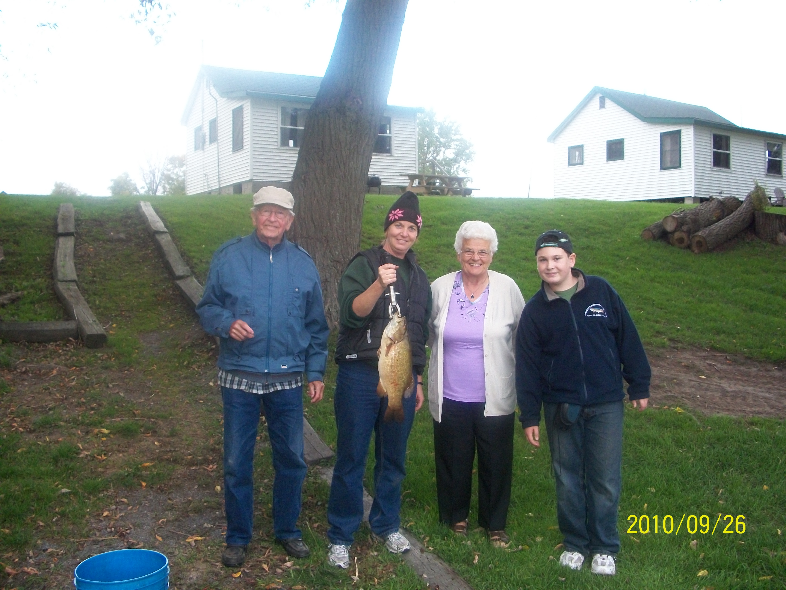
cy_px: 295
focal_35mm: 35
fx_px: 795
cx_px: 393
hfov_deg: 52.6
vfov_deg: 40.7
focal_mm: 6.3
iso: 295
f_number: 3.1
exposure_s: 1/125
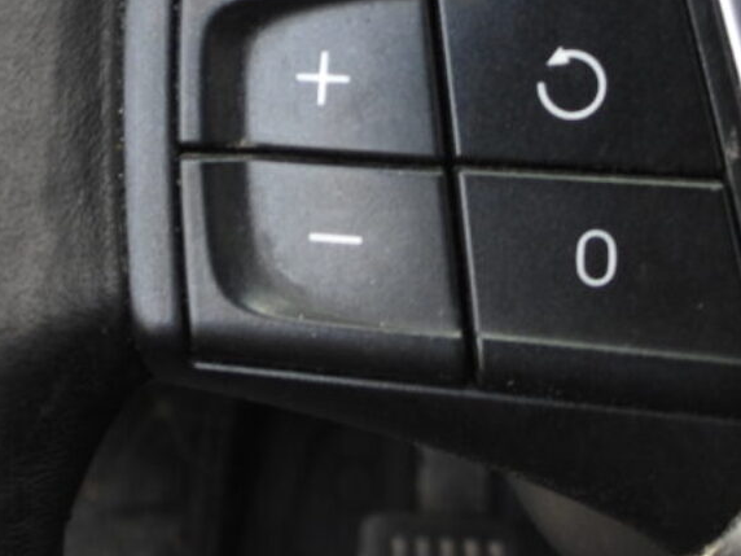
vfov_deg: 14.8
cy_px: -3
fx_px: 2098
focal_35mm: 98
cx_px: 348
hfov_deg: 20.0
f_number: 3.2
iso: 100
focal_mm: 6.3
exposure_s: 1/50
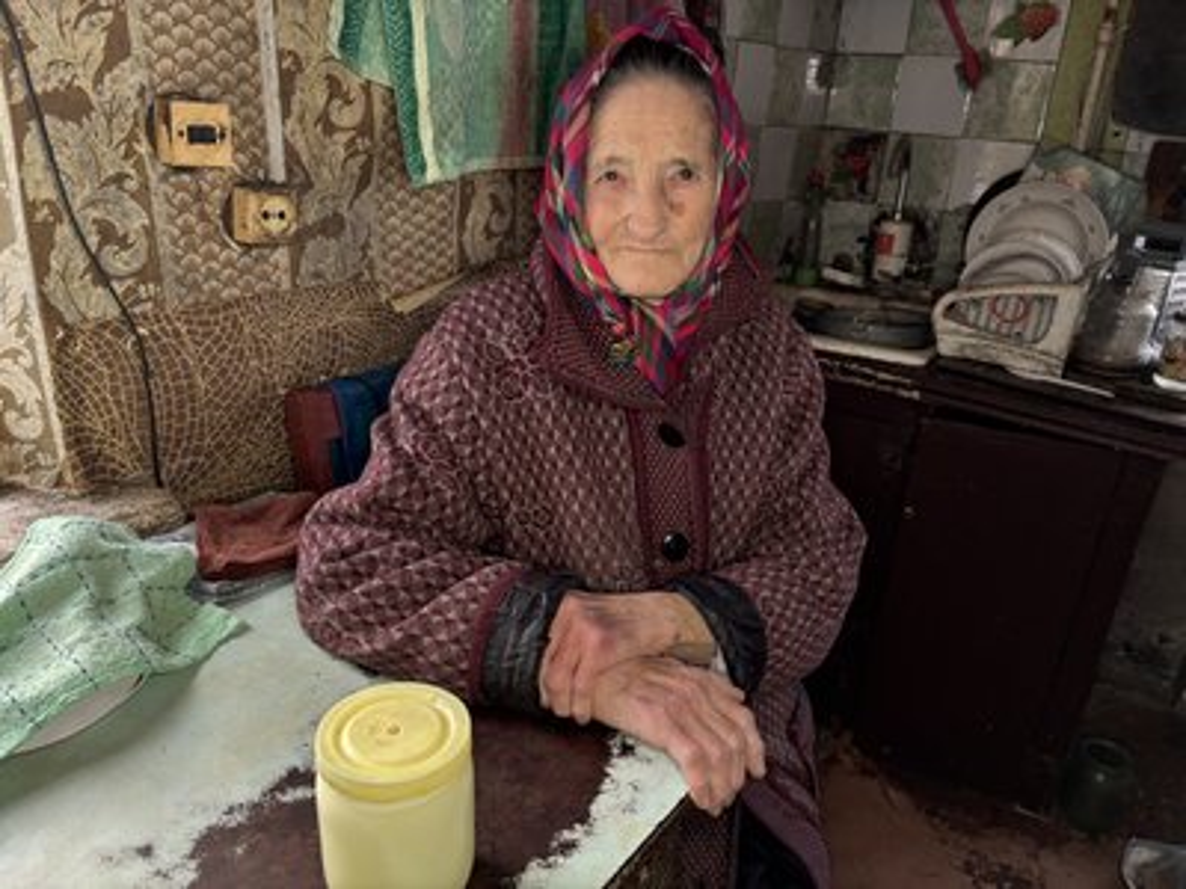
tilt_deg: -22.6
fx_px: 891
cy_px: 444
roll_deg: -2.5
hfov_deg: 67.3
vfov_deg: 53.1
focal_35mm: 26
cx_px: 593
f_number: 1.6
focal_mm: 5.96
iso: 125
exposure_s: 1/66
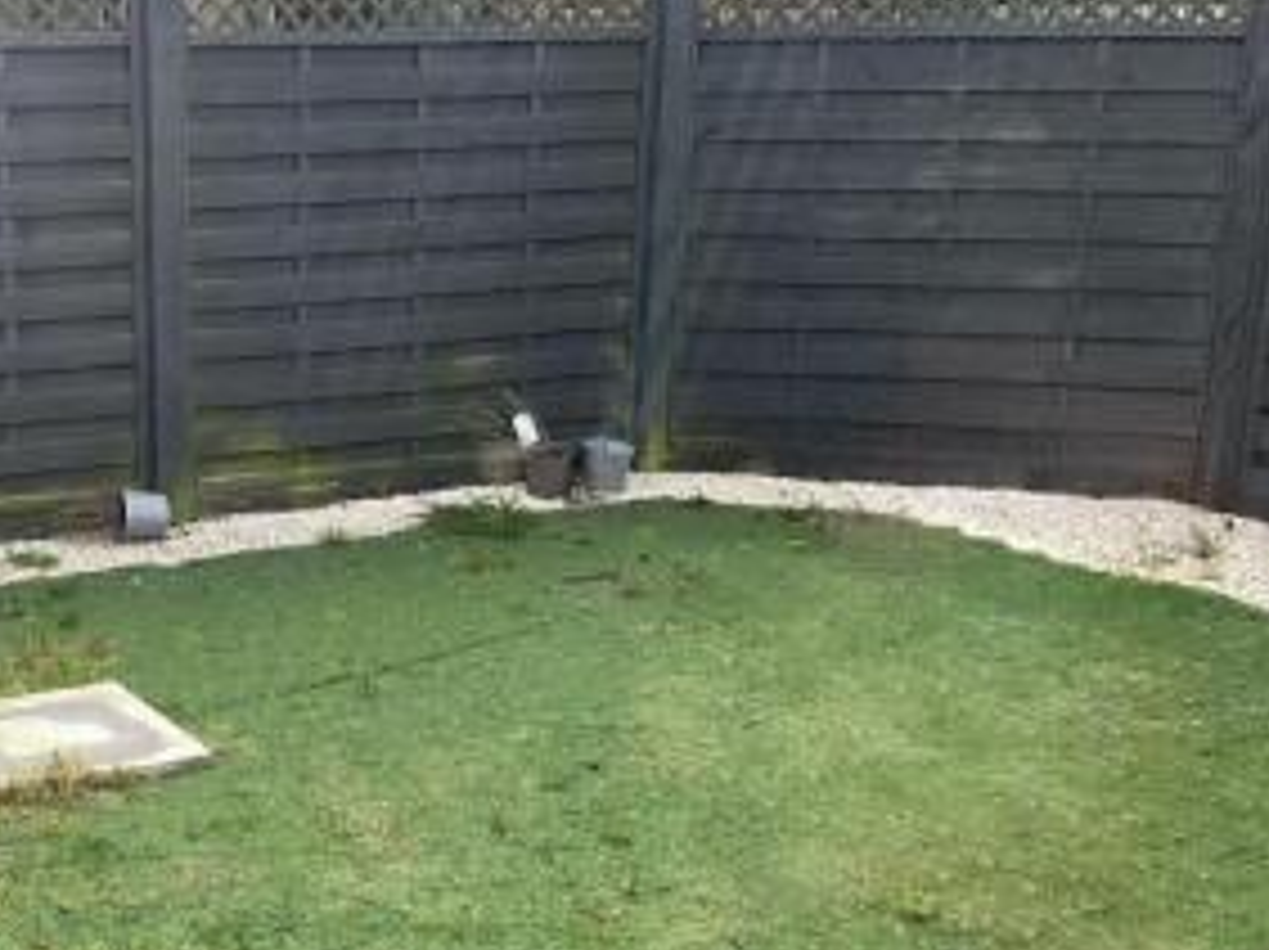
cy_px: 741
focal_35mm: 60
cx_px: 218
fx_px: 2198
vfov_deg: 24.1
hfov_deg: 31.2
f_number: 1.8
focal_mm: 3
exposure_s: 1/147
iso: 16
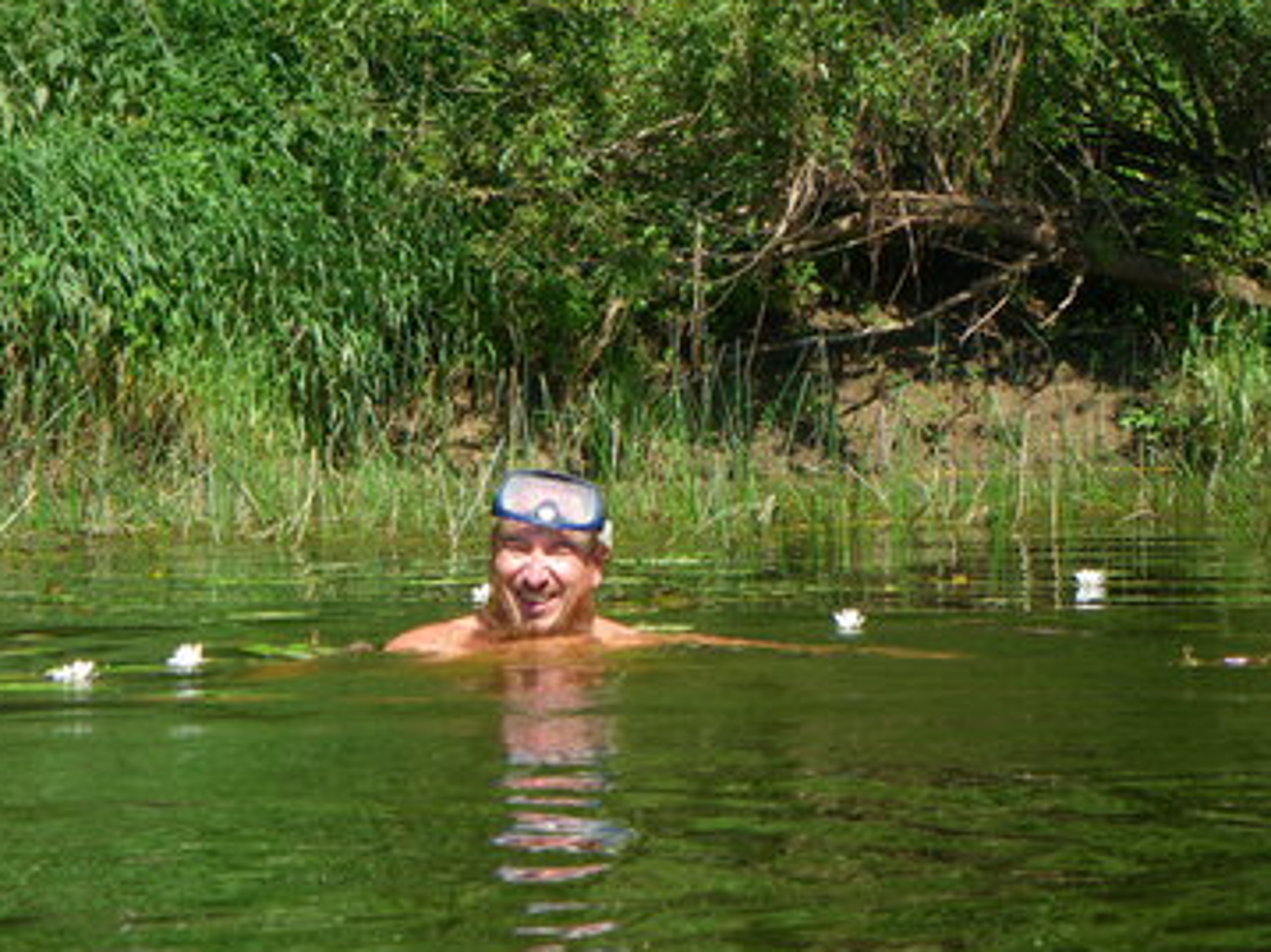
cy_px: 481
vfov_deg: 9.5
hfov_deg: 12.7
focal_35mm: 156
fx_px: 5726
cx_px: 574
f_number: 5.5
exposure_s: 1/250
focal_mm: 25
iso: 125
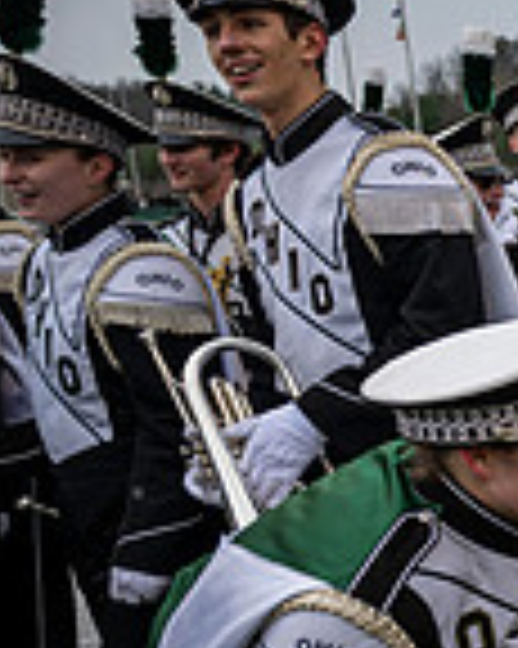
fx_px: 1746
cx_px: 1180
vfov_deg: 20.7
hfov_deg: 13.3
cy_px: 551
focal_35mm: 91
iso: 100
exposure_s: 1/500
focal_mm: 24
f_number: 2.8
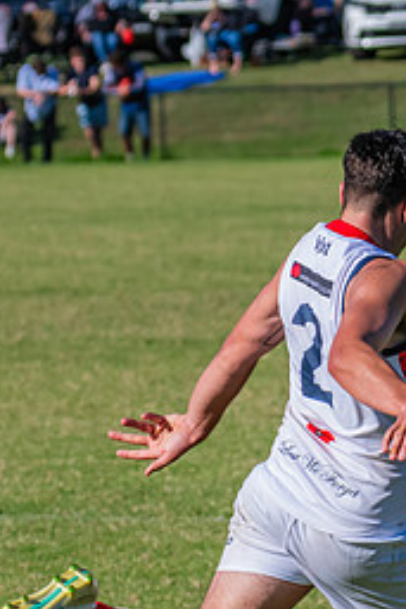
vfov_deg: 3.3
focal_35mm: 631
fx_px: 10688
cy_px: 476
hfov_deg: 2.2
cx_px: 532
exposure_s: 1/1600
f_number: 10
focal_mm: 240
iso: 800
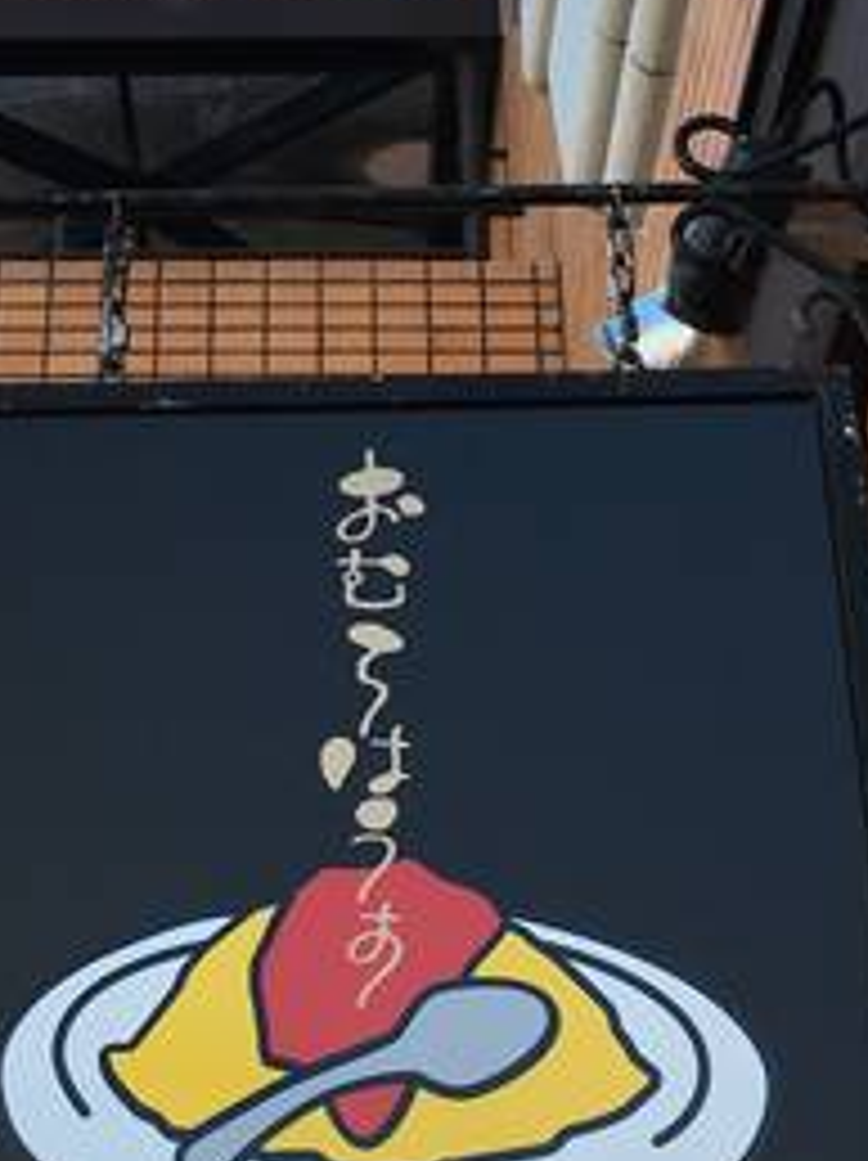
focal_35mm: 72
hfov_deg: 20.4
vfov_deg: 27.0
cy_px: 432
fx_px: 2411
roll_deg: -1.2
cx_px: 319
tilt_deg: +29.8
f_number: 2.2
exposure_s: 1/411
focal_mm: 4.15
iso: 25
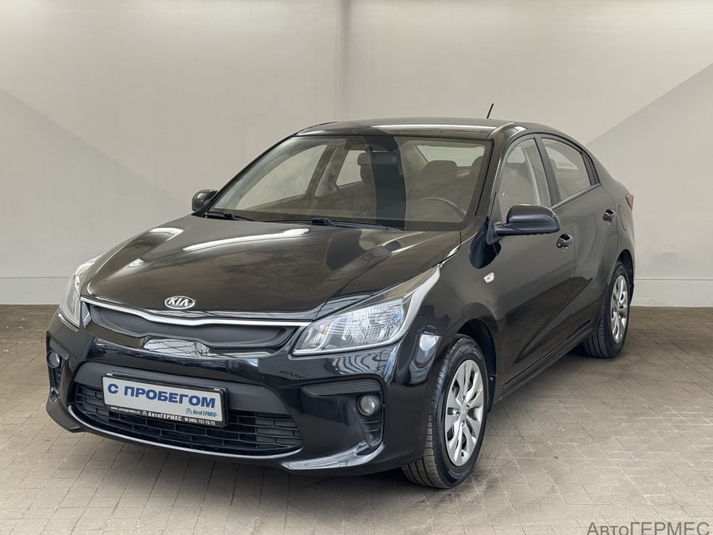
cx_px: 347
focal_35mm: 50
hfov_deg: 38.2
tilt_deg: -10.0
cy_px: 267
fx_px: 1030
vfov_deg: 29.1
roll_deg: -1.5
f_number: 1.78
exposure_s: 1/218
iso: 64
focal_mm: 6.76
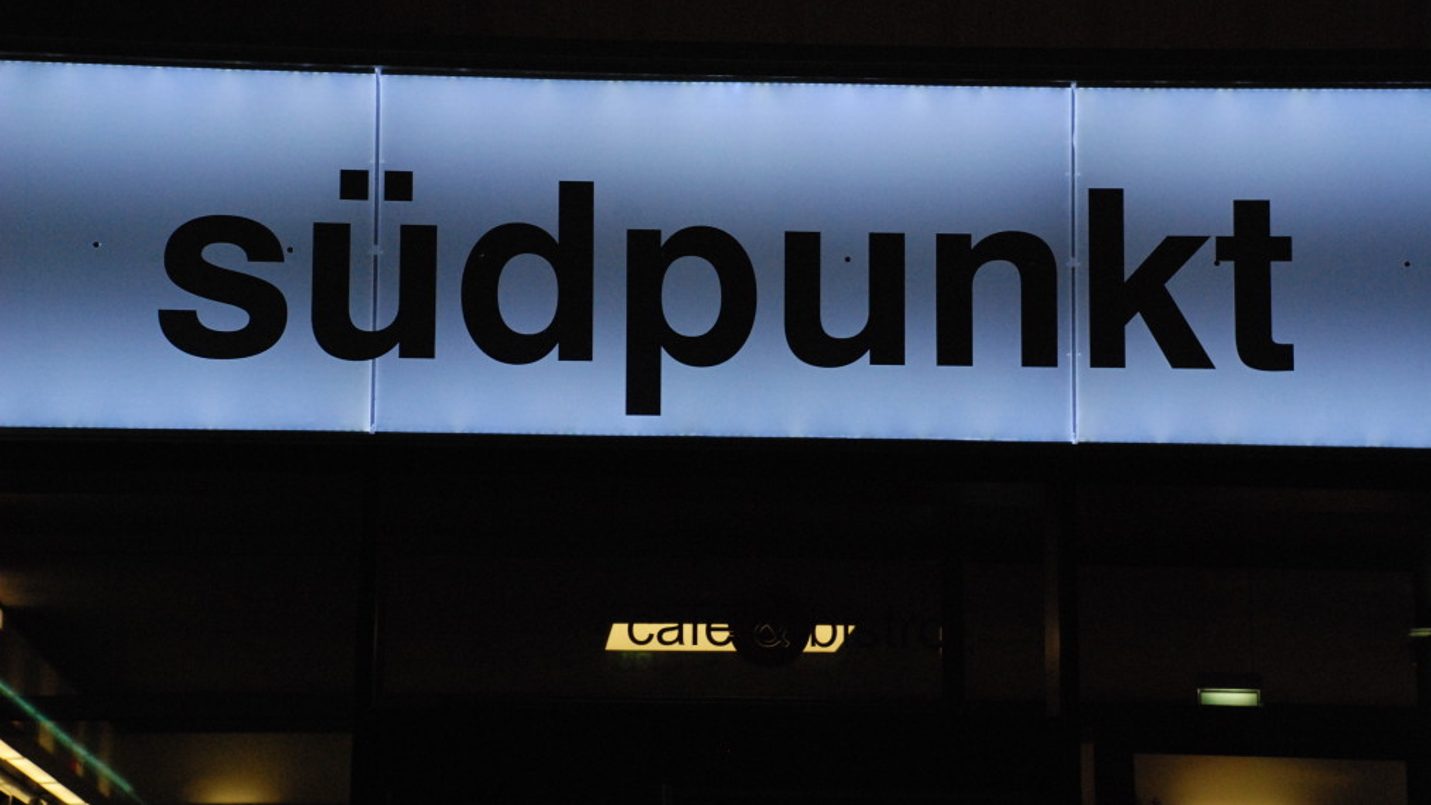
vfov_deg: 11.5
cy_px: 364
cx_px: 718
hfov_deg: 20.4
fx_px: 3984
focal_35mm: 105
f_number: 5.6
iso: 1600
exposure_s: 1/160
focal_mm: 66
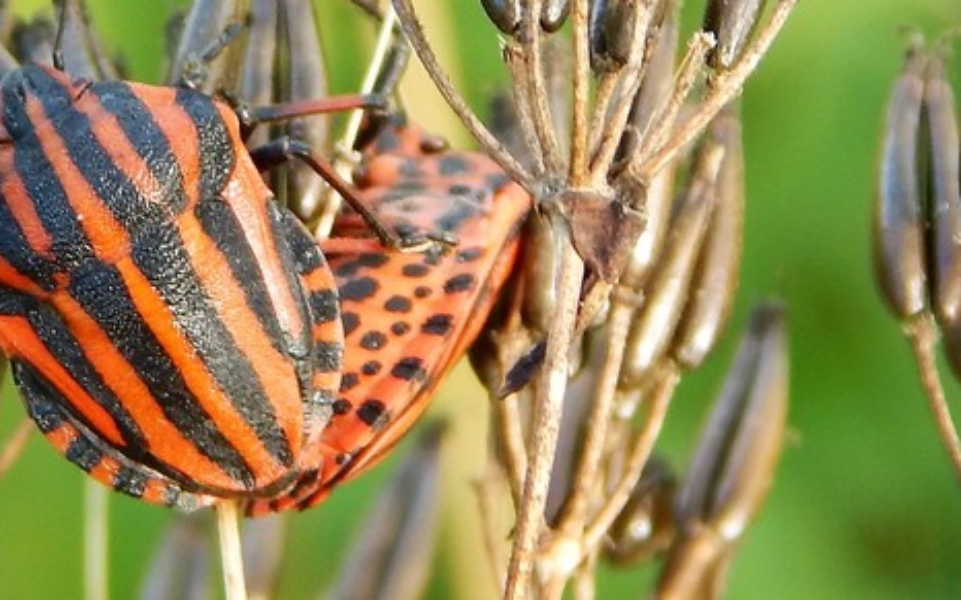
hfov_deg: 12.6
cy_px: 181
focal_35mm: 165
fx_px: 4320
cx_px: 139
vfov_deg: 7.9
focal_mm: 15.3
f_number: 4.3
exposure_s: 1/80
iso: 125
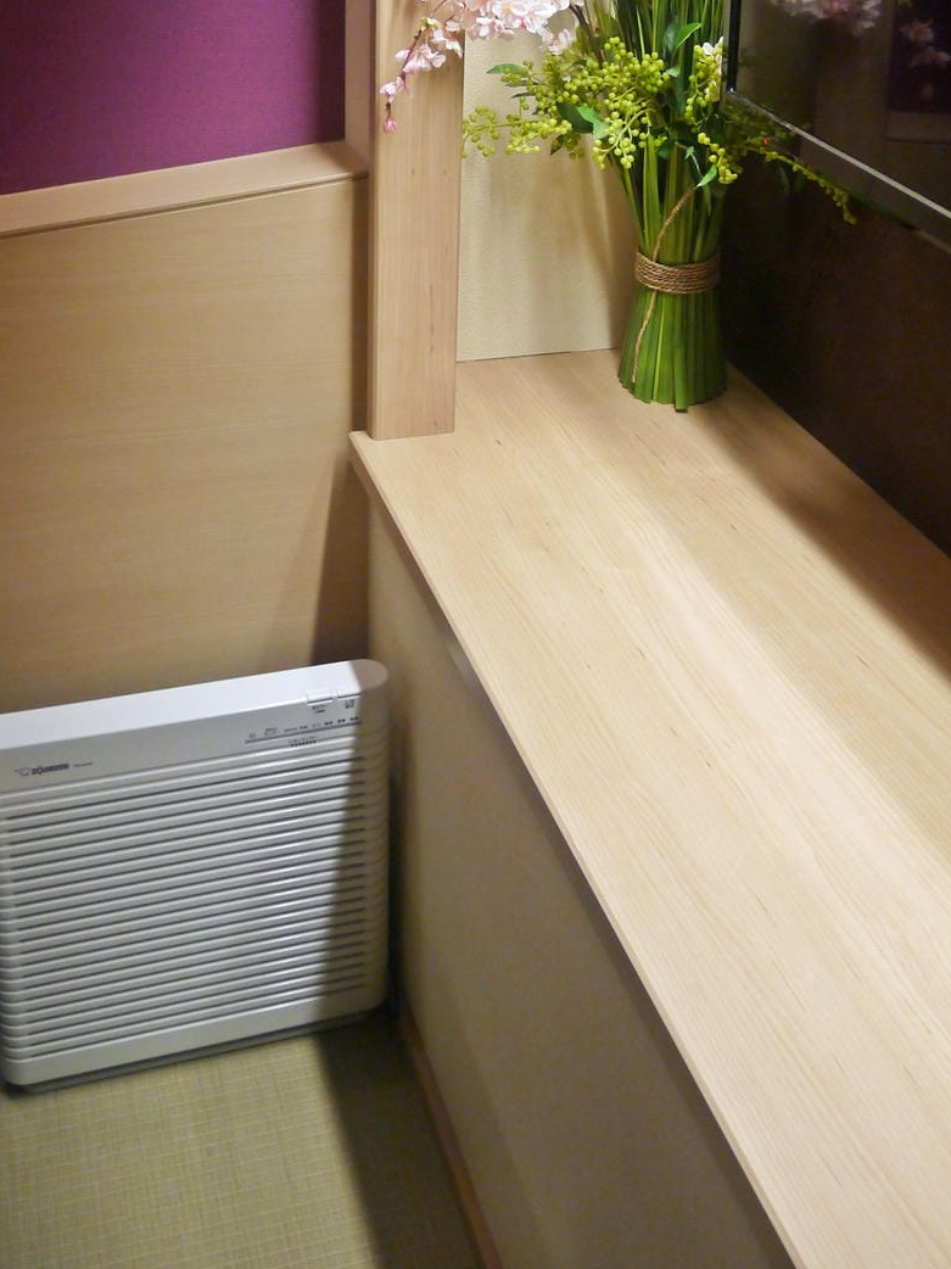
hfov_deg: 33.6
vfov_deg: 42.4
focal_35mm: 43
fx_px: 1576
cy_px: 300
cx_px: 492
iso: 500
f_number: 3.5
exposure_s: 1/60
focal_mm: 14
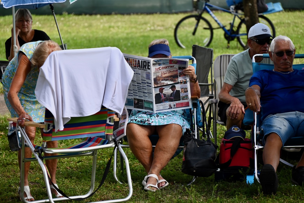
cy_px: 102
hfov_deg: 10.3
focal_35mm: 200
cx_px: 152
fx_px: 1690
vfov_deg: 6.9
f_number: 6.3
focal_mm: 200
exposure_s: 1/250
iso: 560
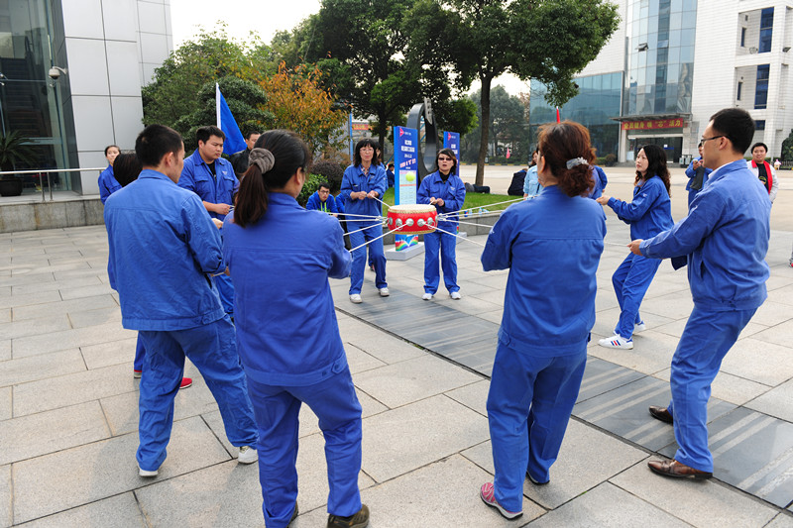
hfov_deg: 69.4
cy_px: 264
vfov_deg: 49.5
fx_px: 573
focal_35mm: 26
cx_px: 396
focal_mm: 26
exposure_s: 1/160
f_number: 5.6
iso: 100
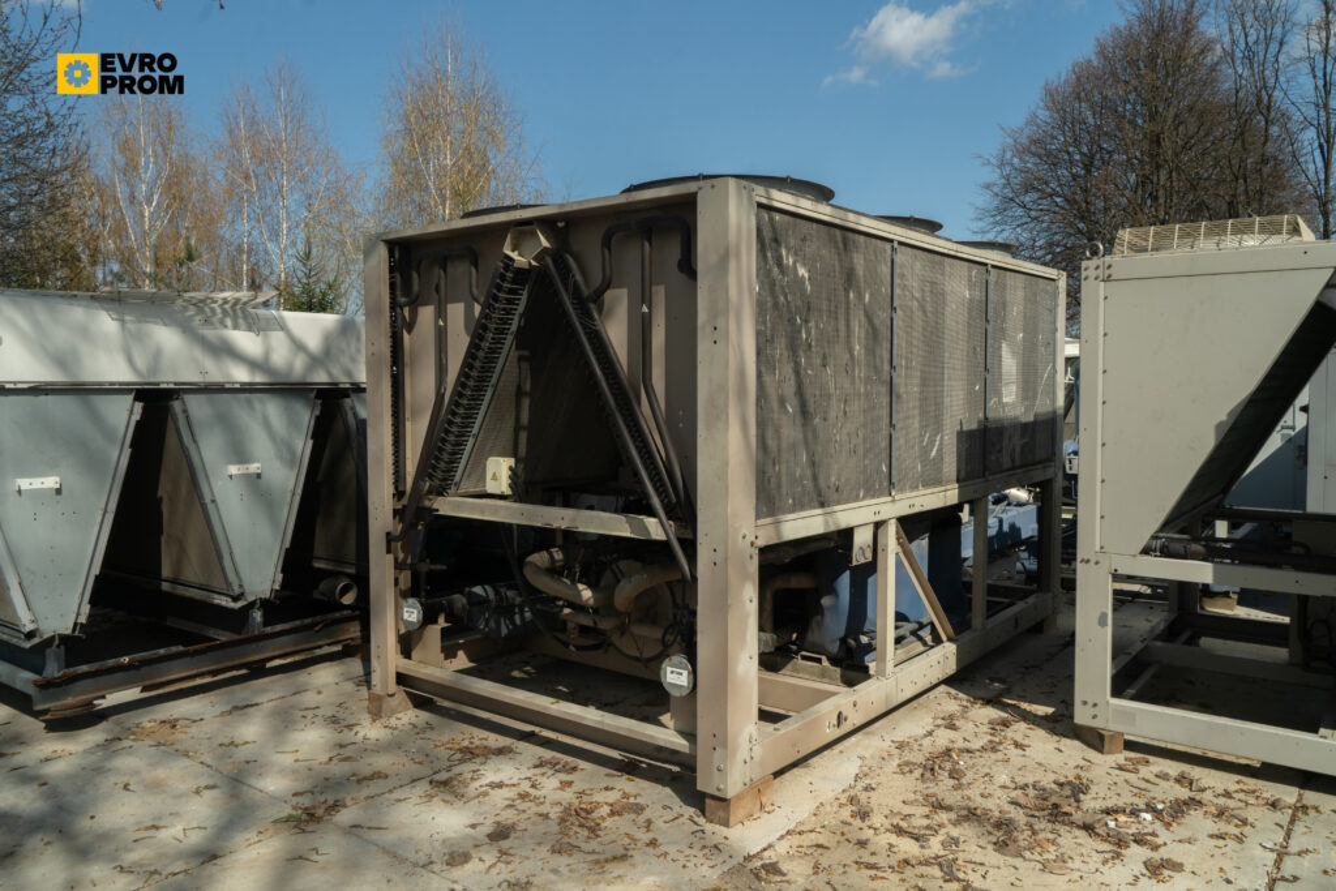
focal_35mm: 26
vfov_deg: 49.6
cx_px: 668
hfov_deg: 69.4
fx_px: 965
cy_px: 446
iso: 400
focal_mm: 26
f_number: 10
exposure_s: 1/160
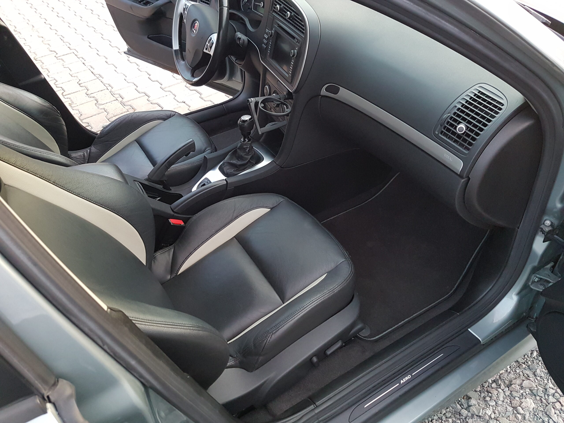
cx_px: 282
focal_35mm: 26
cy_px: 212
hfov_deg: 67.3
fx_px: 424
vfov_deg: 53.1
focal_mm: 4.2
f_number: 1.7
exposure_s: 1/50
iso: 200
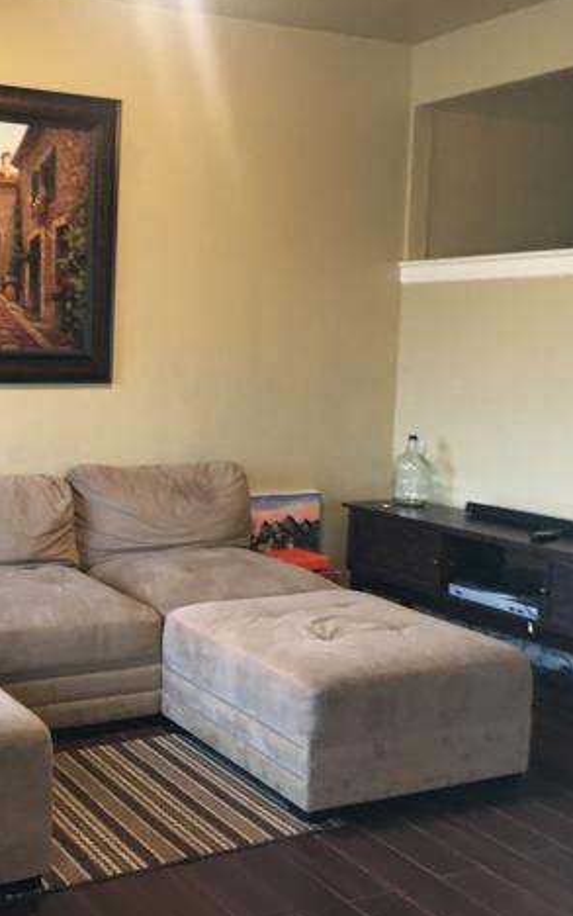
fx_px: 1048
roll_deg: -1.1
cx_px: 27
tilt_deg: -7.4
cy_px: 456
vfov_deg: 47.2
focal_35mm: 42
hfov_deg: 29.0
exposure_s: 1/15
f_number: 2.2
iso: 200
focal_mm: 4.15
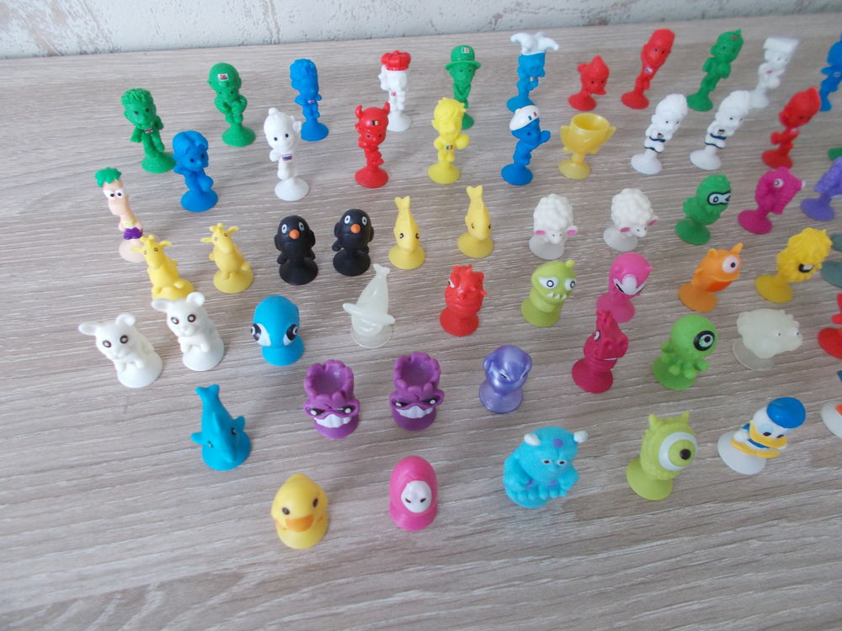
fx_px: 632
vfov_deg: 53.1
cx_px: 421
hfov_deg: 67.3
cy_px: 316
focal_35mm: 26
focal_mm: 4.6
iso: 200
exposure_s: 1/15
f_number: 3.2
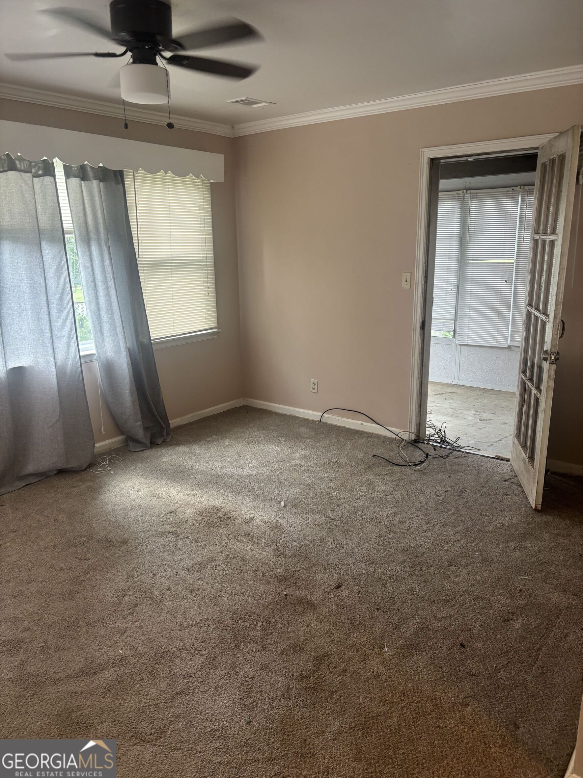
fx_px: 584
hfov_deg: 53.1
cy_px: 389
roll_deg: +1.5
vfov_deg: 67.3
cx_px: 292
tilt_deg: -12.9
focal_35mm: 26
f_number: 1.6
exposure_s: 1/60
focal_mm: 5.96
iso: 80
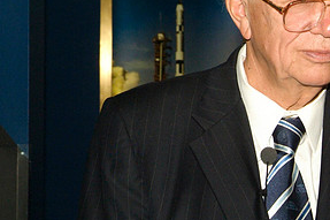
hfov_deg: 11.2
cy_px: 72
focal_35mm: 182
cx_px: 315
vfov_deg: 7.5
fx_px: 1667
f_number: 13
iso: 1600
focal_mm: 60
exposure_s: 1/60
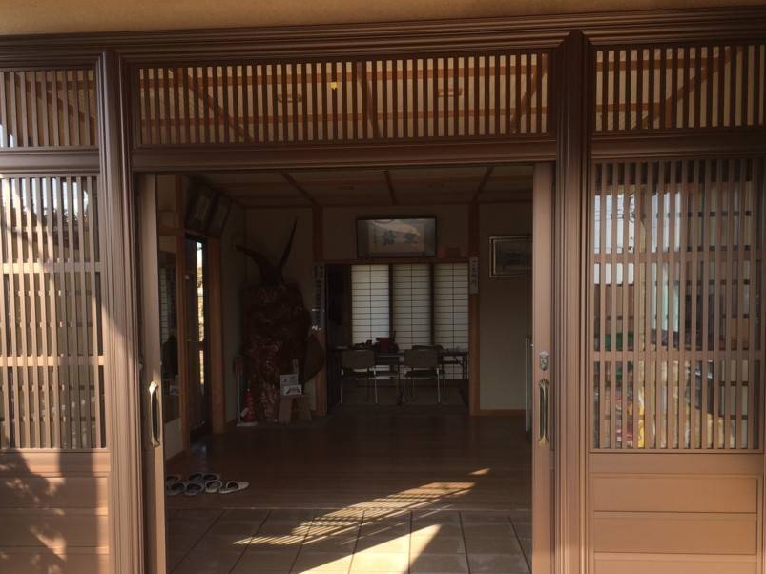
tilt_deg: -6.1
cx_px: 358
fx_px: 819
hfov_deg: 50.1
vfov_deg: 38.4
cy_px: 358
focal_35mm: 37
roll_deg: +1.2
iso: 32
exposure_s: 1/328
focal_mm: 4.15
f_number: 2.2
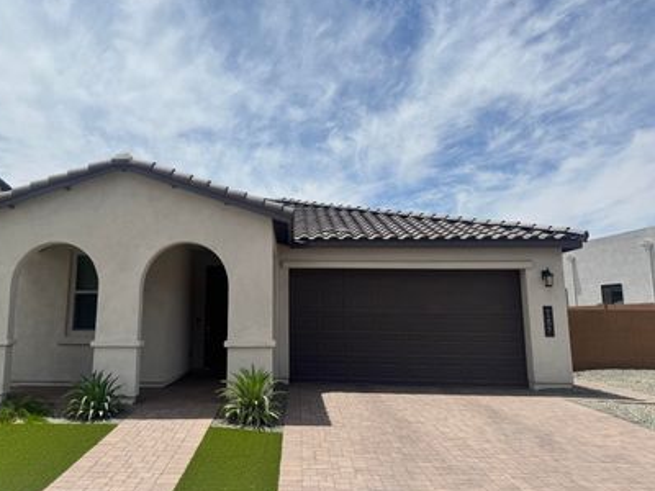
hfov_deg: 59.3
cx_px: 254
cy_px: 218
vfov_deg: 46.7
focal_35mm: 30
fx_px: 568
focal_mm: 6.76
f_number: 1.78
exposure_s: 1/12346
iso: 80
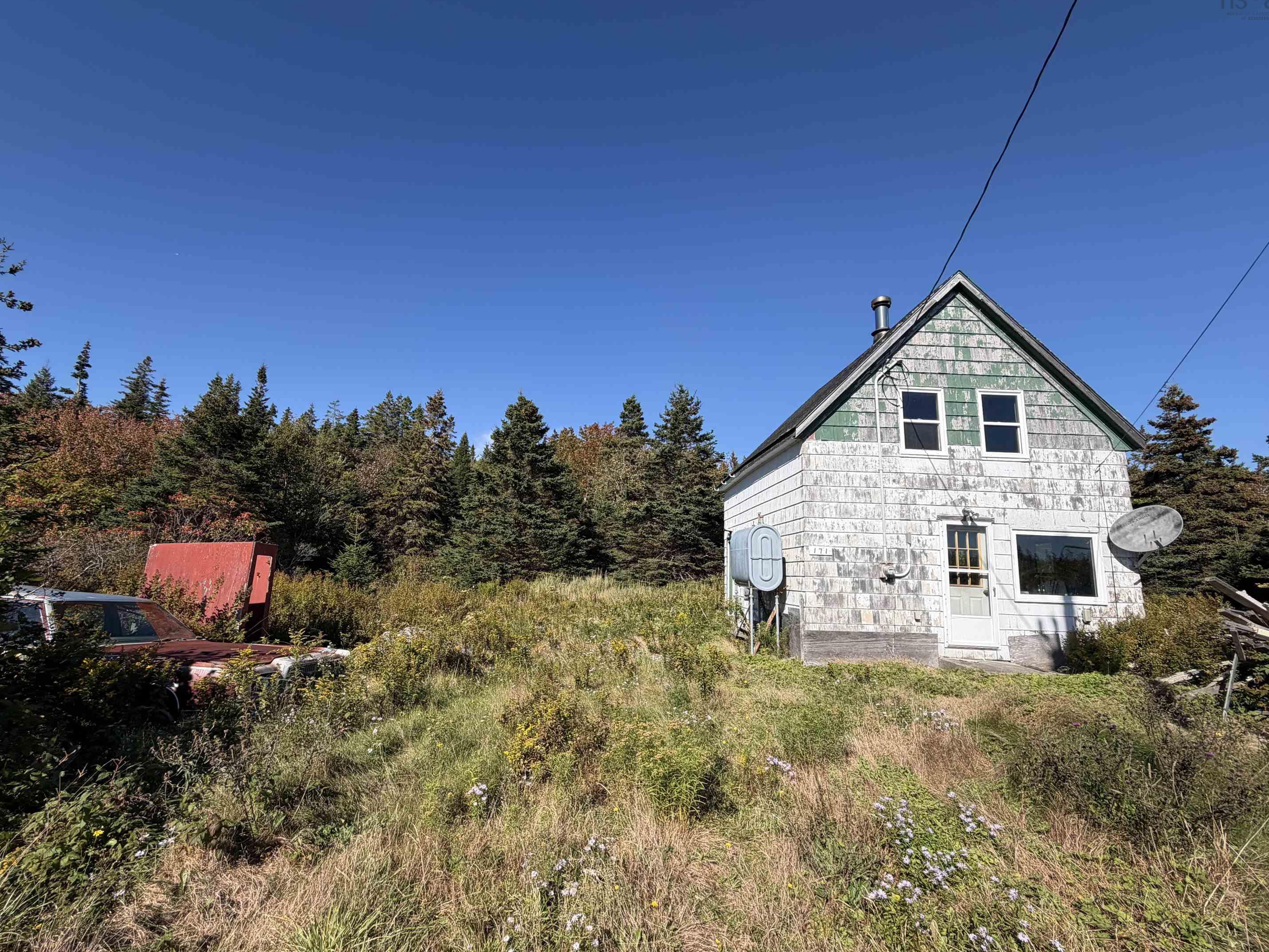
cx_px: 617
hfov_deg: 98.1
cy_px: 487
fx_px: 550
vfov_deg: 81.7
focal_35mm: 15
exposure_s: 1/770
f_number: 2.2
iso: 20
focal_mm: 2.22
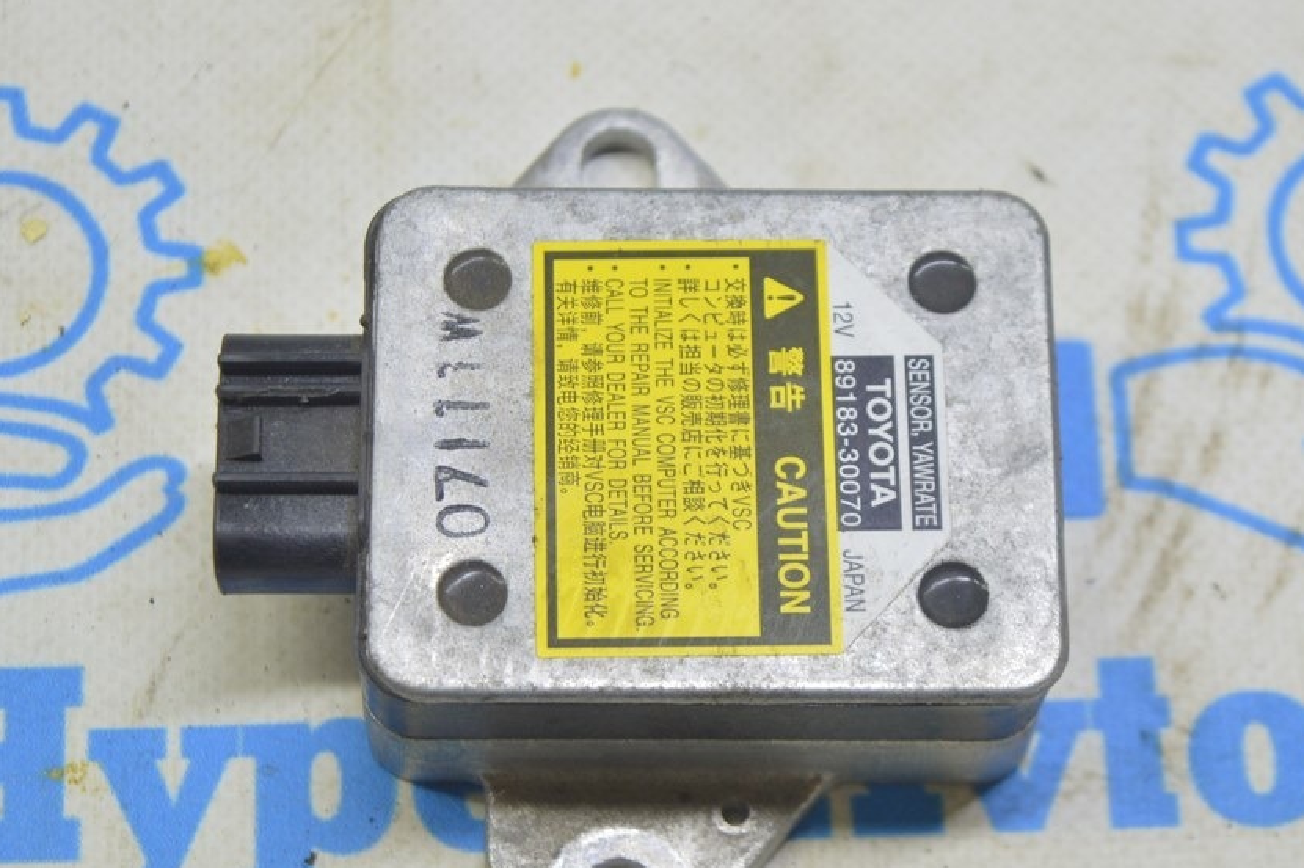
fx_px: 3678
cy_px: 505
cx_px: 623
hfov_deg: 20.1
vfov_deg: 13.4
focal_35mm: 102
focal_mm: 55
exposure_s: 1/20
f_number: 5.6
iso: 400
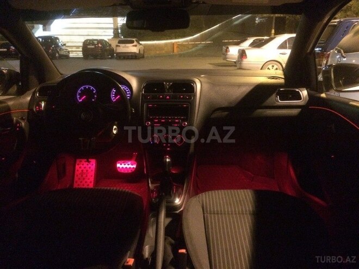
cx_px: 180
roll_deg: +1.4
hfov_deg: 61.7
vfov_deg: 48.2
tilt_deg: -15.1
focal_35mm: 29
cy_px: 134
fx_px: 301
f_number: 2.2
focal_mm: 4.15
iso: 1600
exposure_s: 1/17
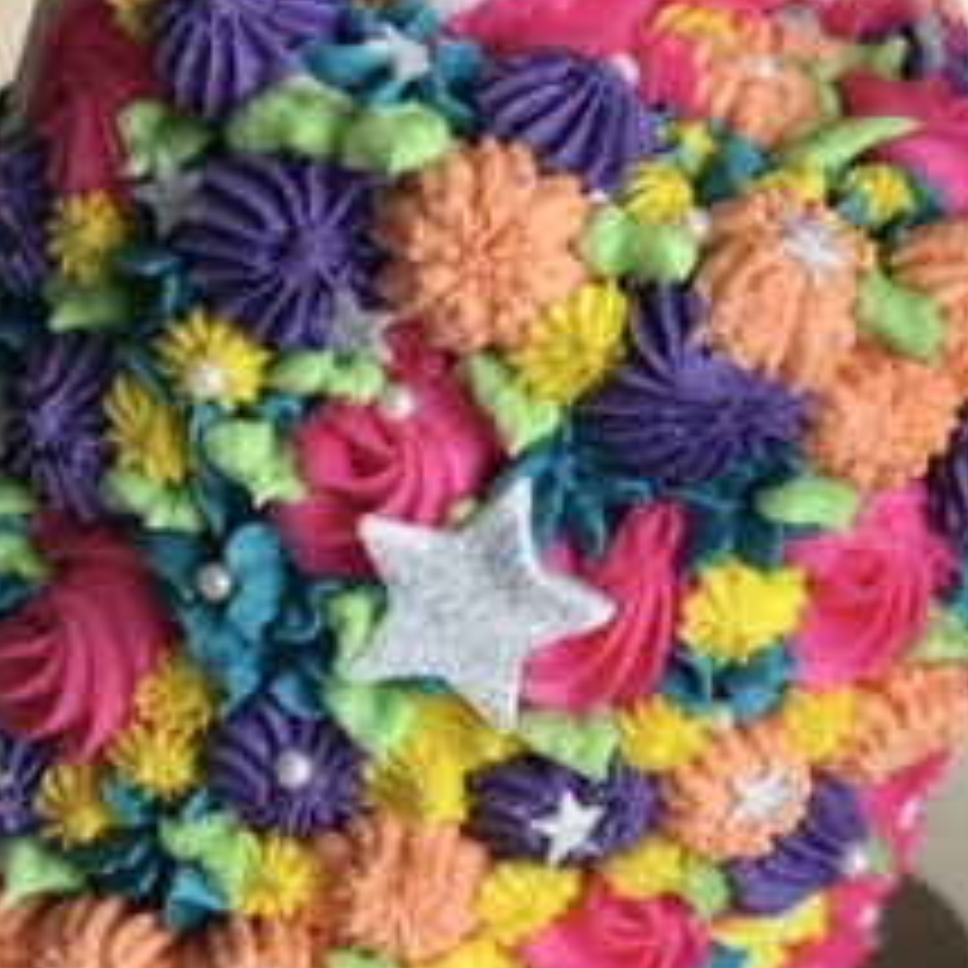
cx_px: 403
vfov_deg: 14.9
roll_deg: -19.3
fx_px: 3702
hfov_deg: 14.9
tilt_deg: -27.3
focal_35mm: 117
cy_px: 666
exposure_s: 1/60
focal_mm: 6.6
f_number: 2.8
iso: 250
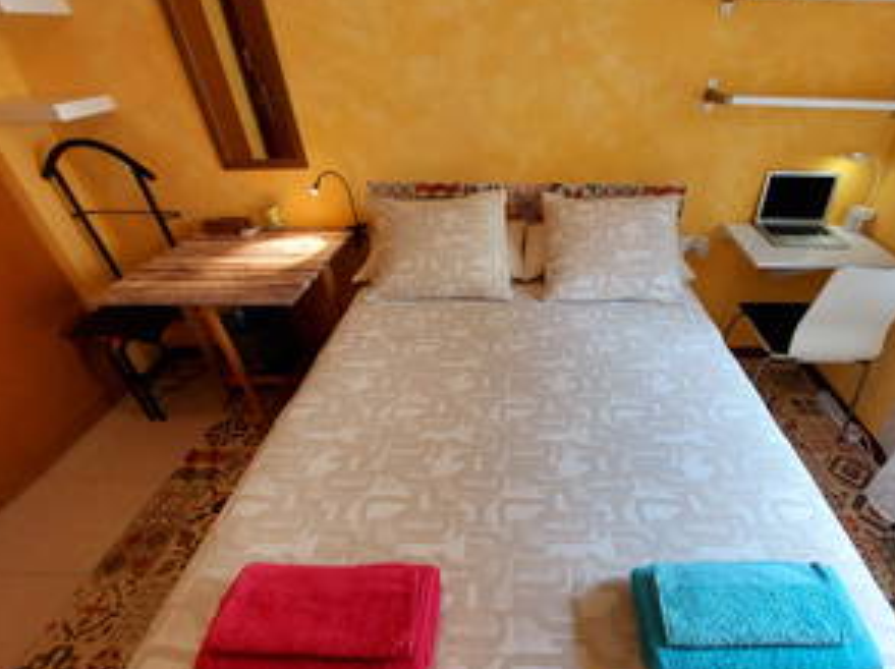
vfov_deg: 77.7
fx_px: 413
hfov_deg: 93.6
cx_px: 525
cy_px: 370
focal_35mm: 16
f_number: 2.2
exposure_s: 1/50
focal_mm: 1.74
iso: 200
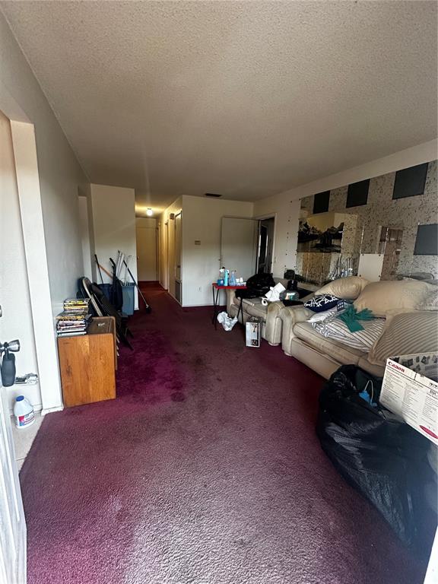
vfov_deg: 102.1
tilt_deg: -8.4
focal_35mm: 14
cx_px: 219
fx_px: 236
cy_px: 292
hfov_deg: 85.7
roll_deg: -3.0
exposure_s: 1/60
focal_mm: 2.22
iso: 320
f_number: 2.2
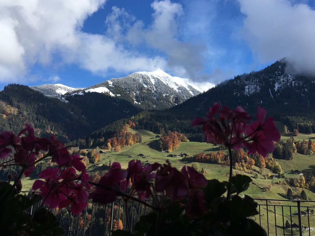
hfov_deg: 50.1
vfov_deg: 38.5
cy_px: 91
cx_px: 172
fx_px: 337
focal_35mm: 37
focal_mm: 4.15
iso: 25
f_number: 2.2
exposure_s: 1/1451
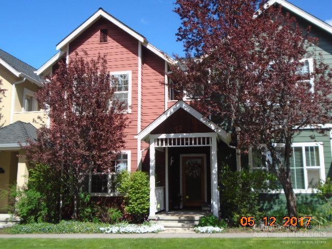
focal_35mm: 36
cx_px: 166
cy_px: 124
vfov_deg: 39.7
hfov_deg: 51.4
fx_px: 345
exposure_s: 1/640
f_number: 3.8
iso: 100
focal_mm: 6.4
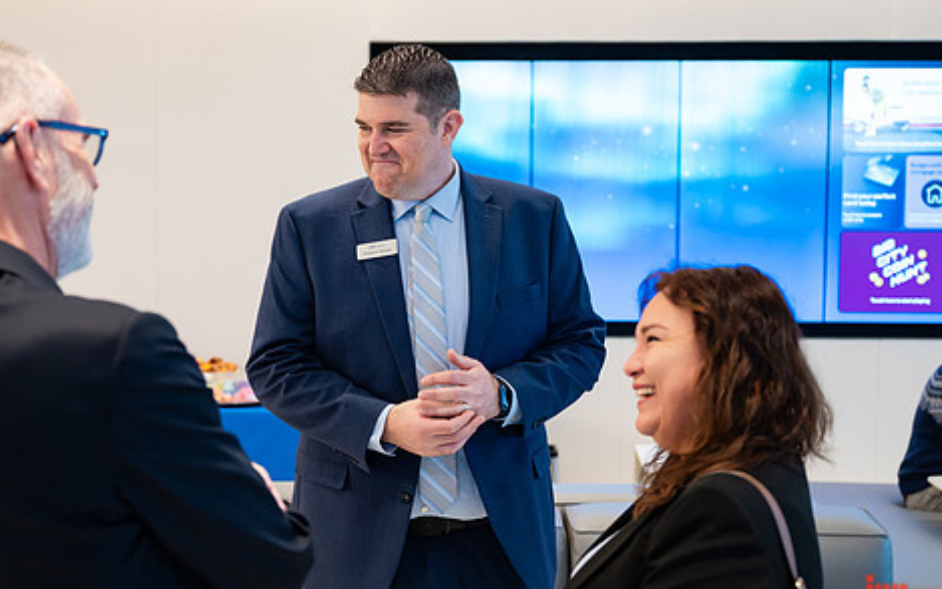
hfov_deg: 36.9
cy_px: 291
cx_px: 426
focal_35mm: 55
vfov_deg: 23.5
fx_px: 1412
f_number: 3.2
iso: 1000
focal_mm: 43
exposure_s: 1/200
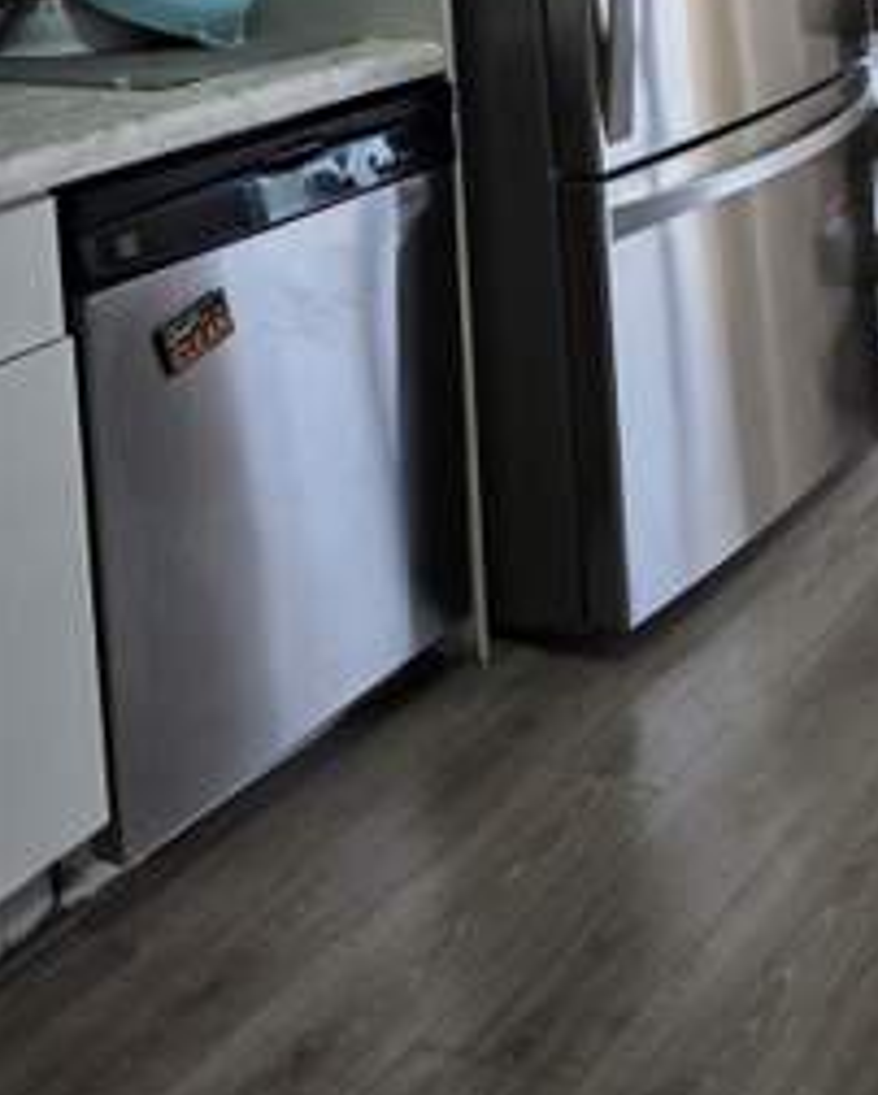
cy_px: -61
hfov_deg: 24.4
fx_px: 1849
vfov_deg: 30.1
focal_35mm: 57
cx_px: 1034
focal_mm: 5.4
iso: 40
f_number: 1.8
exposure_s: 1/120
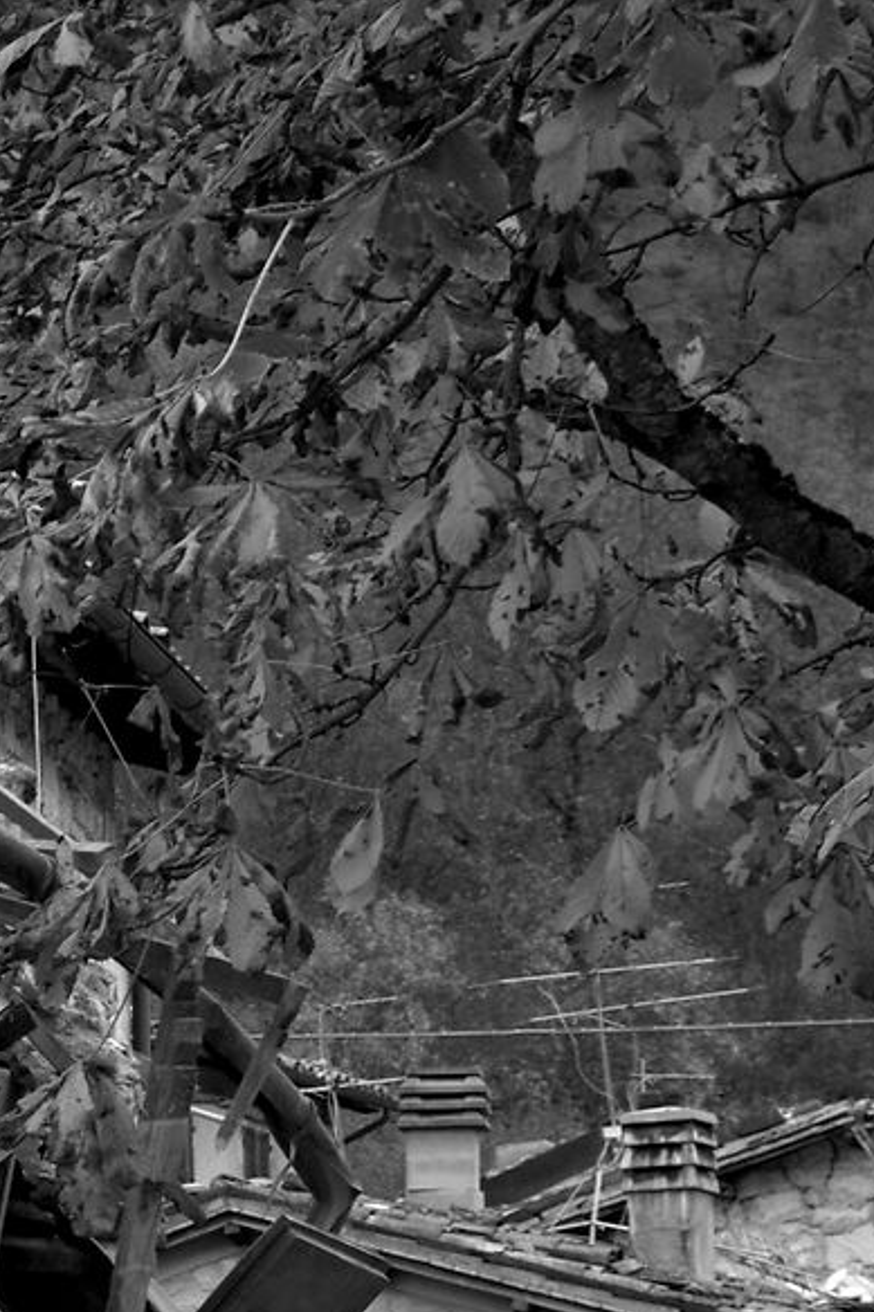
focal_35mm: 160
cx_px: -1521
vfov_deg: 12.7
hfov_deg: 7.7
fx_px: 5830
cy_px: 1212
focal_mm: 26
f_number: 5.6
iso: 200
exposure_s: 1/125
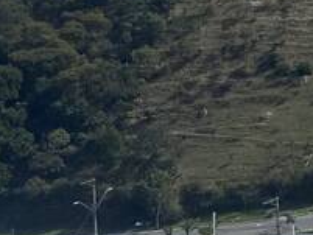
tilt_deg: -3.4
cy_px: -201
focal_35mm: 186
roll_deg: +1.8
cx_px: 768
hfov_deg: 9.4
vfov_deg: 7.7
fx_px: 1683
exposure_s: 1/4115
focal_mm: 4.25
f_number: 1.8
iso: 32
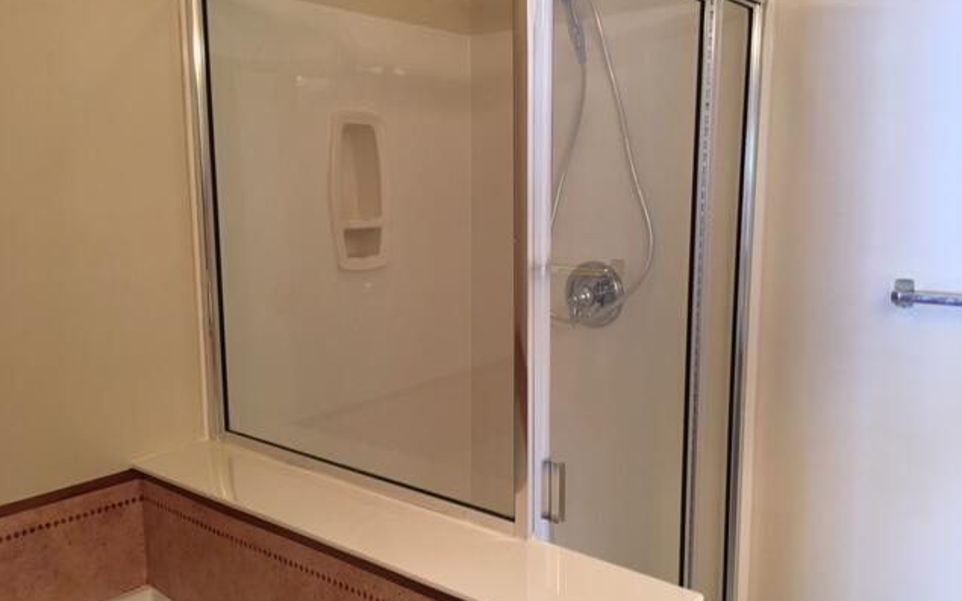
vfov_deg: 40.6
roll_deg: -0.7
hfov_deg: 61.2
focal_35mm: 31
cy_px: 306
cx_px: 483
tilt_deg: -7.2
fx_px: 813
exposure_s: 1/33
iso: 160
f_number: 2.2
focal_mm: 4.15
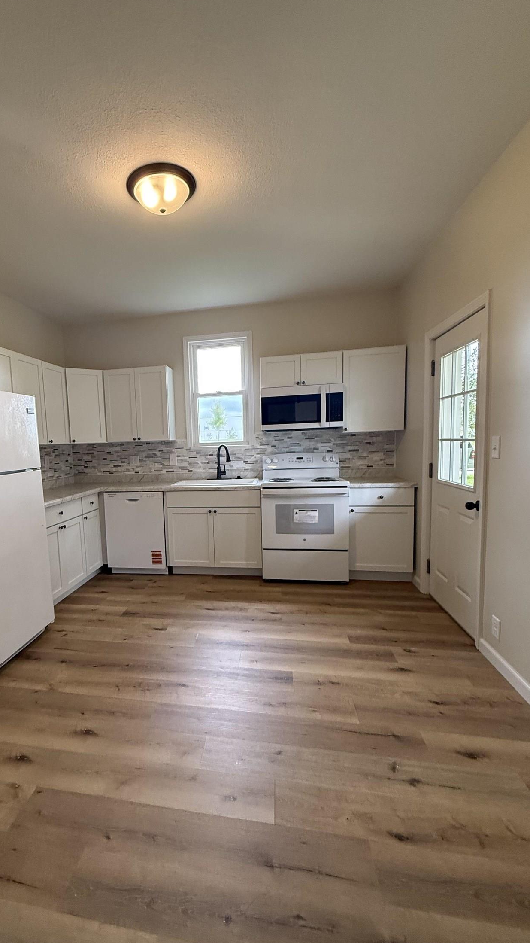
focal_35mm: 16
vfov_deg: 99.3
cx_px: 190
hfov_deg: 65.8
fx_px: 400
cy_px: 489
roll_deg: +1.4
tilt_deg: -6.4
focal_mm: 2.22
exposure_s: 1/120
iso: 320
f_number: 2.2
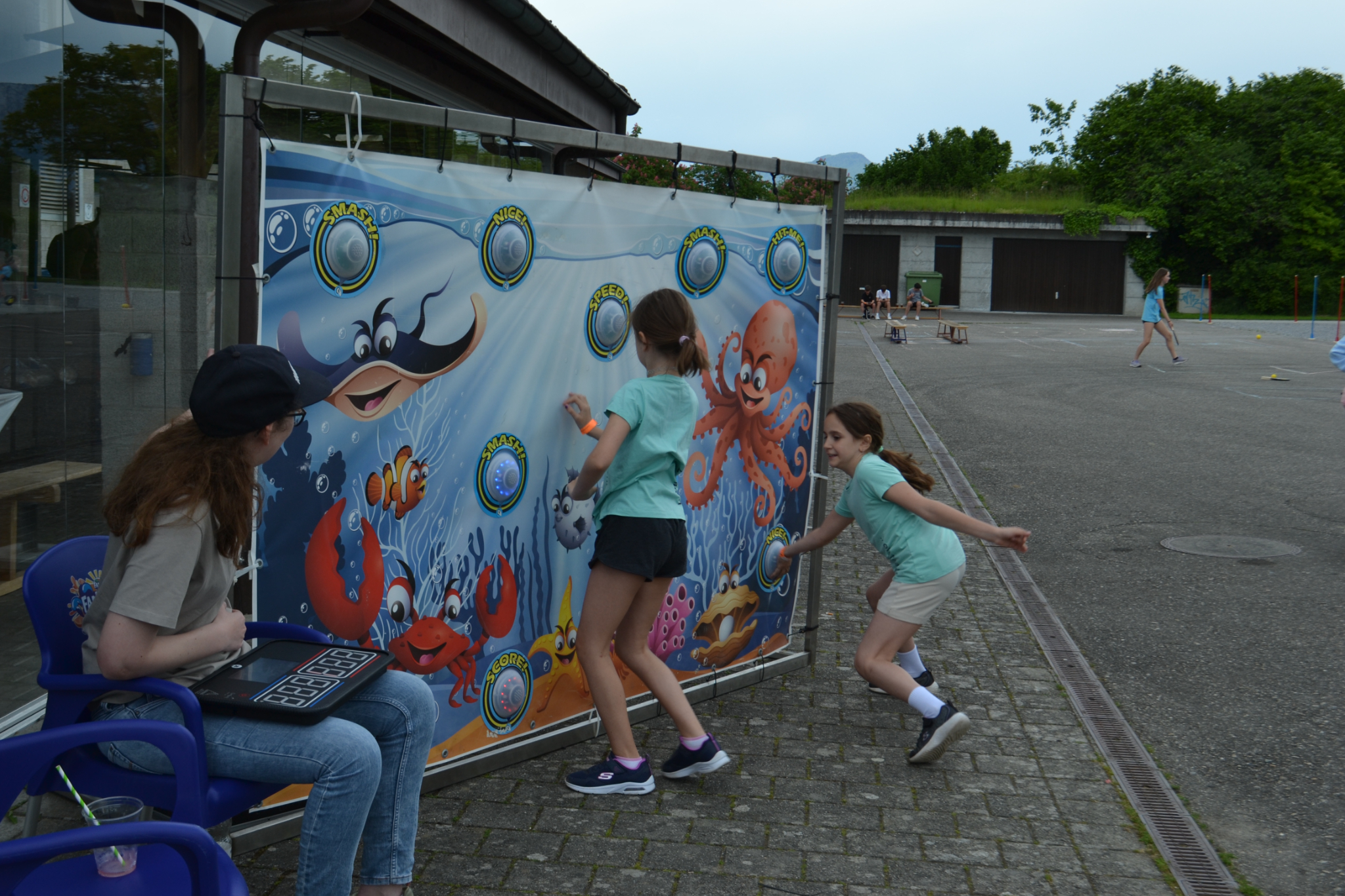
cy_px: 448
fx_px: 1569
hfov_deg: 46.4
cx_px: 672
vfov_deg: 31.9
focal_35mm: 42
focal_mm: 28
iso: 100
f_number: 7.1
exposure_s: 1/200
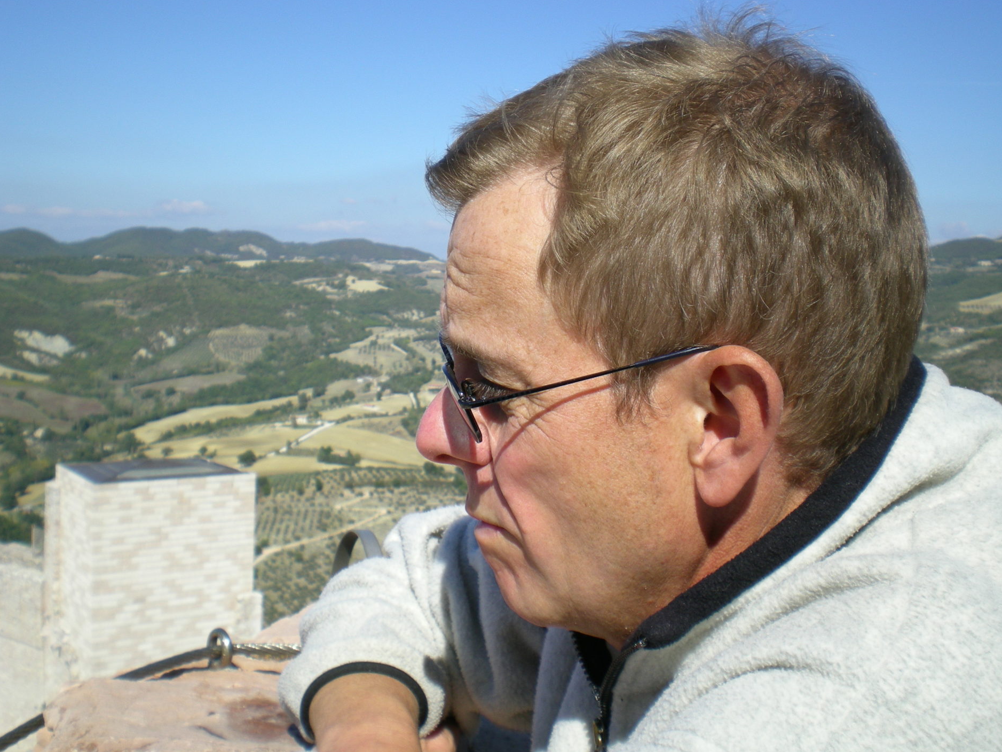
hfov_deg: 42.1
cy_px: 369
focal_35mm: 45
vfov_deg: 32.2
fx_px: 1303
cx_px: 501
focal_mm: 7.4
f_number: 4.9
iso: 50
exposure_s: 1/353
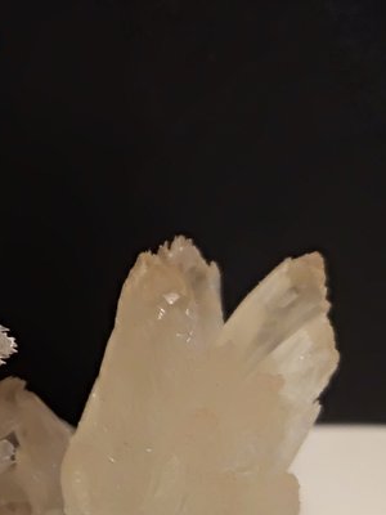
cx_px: -206
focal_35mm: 104
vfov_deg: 18.6
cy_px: 62
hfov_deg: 13.4
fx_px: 1546
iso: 116
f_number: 2
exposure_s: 1/100
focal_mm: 3.54
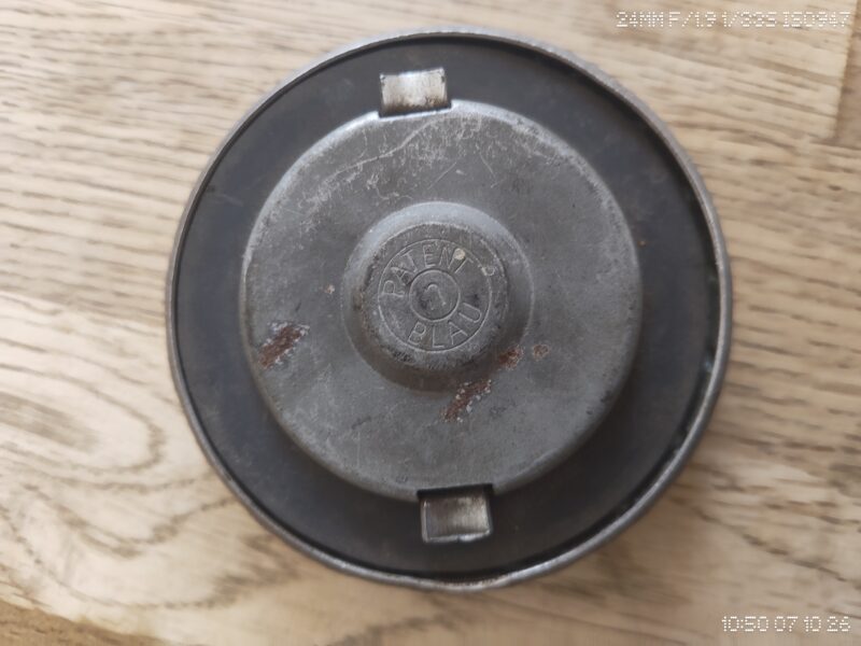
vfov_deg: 56.8
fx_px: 597
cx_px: 430
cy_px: 323
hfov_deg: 71.6
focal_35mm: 24
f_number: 1.88
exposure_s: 1/33.3
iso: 948
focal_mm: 5.56
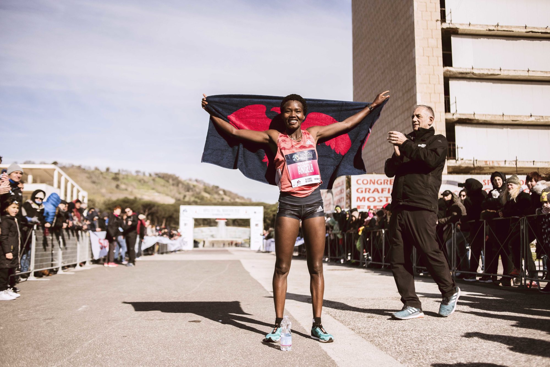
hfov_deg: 54.4
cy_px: 184
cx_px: 275
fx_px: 535
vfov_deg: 37.9
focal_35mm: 35
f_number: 2.8
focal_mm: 35
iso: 320
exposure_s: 1/4000
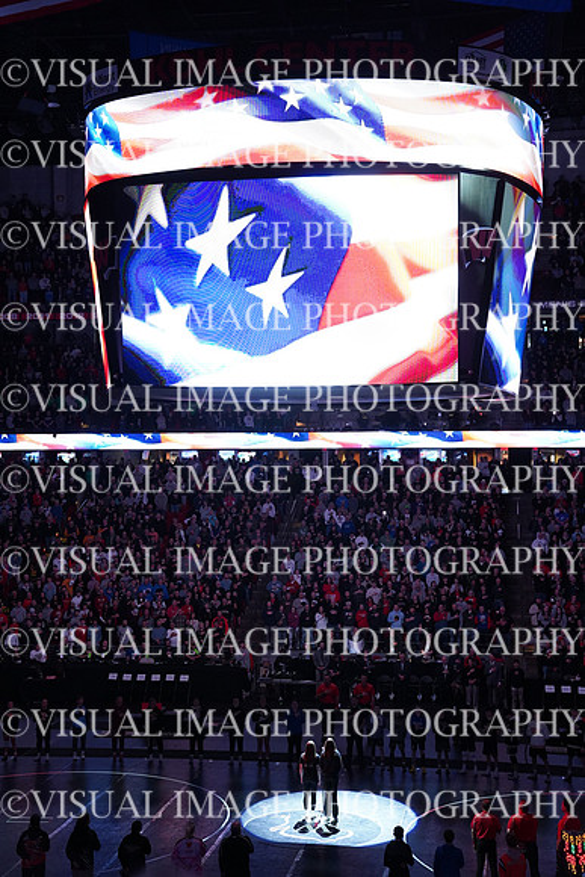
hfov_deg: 25.1
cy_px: 438
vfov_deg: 36.9
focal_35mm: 54
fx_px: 1315
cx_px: 292
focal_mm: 54
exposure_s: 1/250
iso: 6400
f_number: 2.8
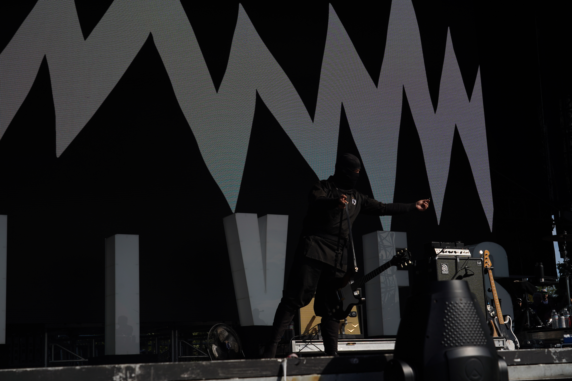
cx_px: 286
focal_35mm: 56
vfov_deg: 24.2
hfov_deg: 35.6
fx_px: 890
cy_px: 190
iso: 100
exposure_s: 1/1000
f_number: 8
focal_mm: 56
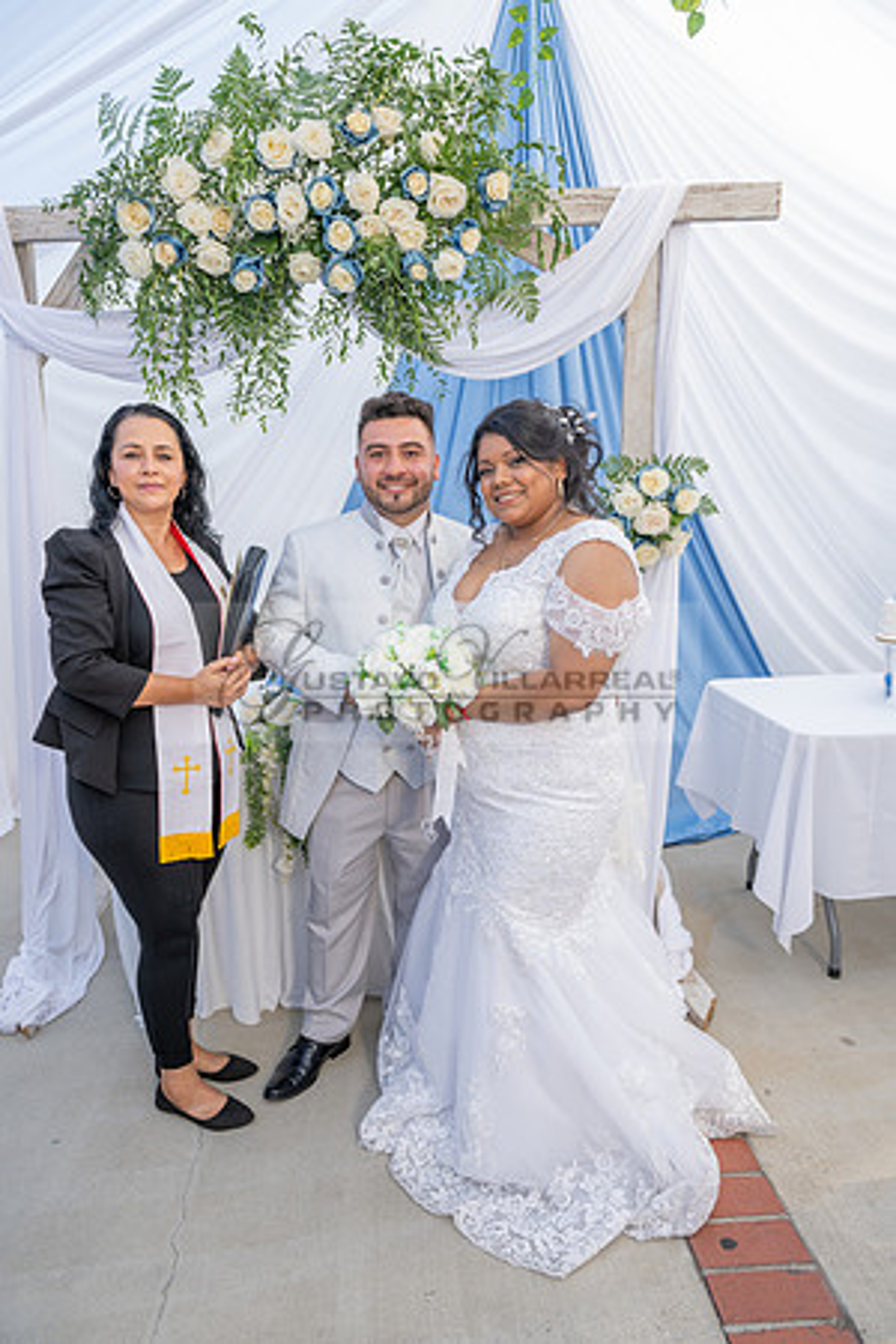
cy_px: 672
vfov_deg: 73.7
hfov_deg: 53.1
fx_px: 896
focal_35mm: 24
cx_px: 448
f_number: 4.5
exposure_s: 1/125
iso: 200
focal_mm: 24
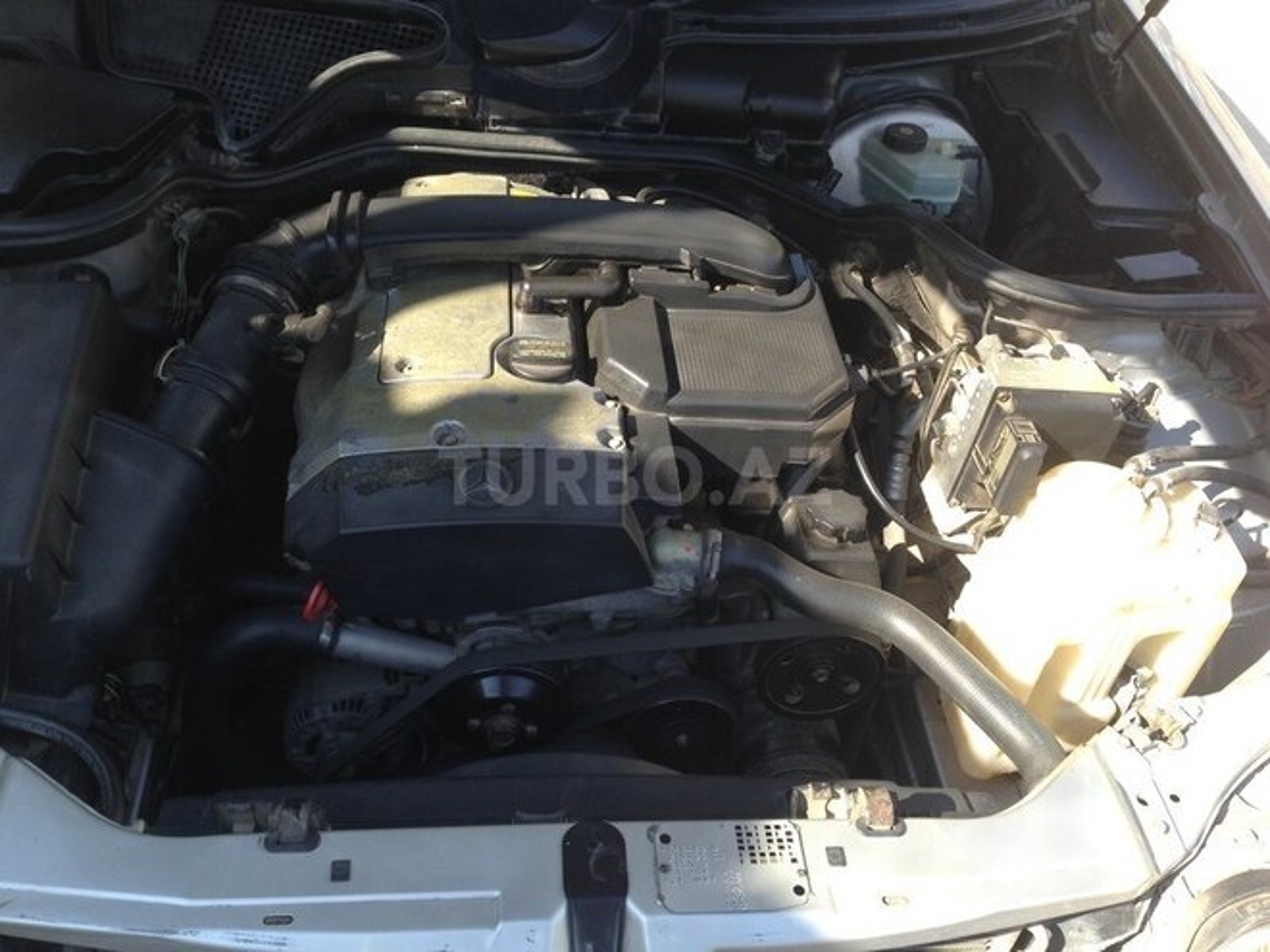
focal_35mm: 33
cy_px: 476
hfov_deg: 55.4
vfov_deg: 42.9
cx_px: 635
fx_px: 1211
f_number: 2.4
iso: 50
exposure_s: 1/271
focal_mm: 4.12
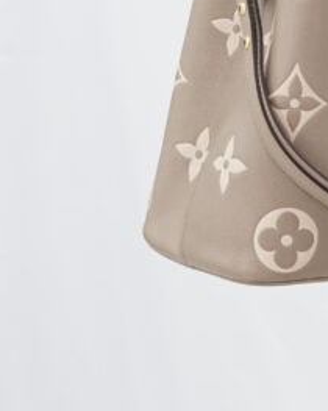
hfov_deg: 8.2
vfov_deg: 10.5
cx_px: 504
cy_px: 25
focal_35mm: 183
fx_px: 2223
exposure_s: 1/8
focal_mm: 50
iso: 640
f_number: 6.3
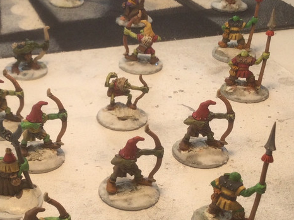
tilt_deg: -32.8
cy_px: 136
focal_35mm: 71
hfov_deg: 27.0
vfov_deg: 20.7
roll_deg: -0.7
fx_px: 603
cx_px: 68
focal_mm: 3.3
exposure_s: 1/100
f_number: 2.4
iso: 32
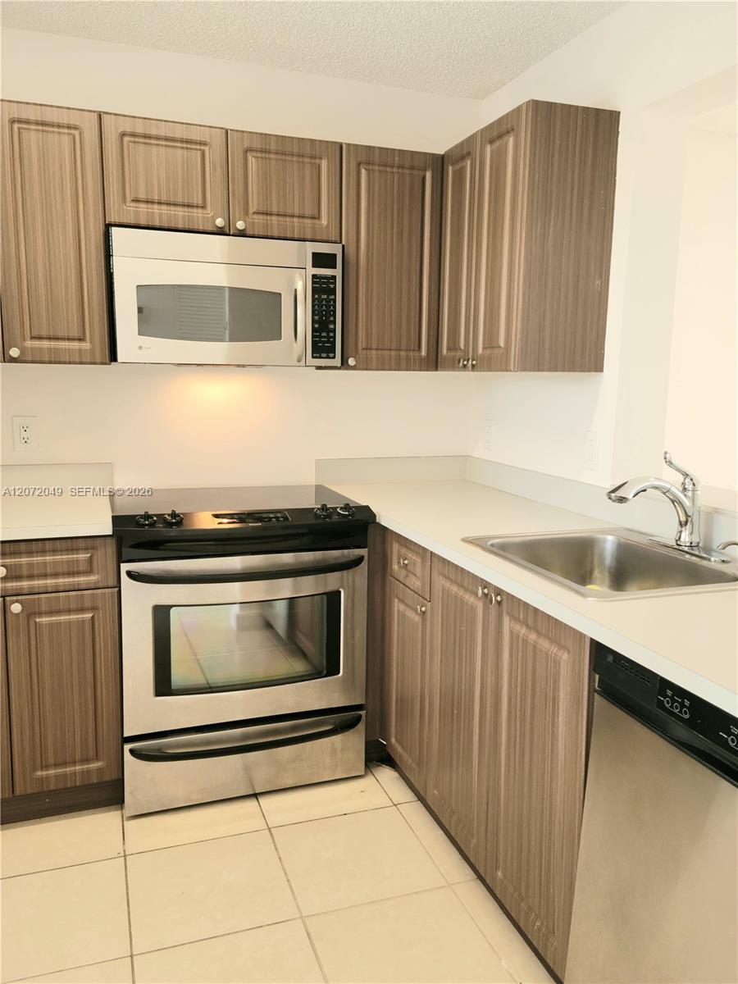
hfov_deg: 49.7
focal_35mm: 28
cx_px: 369
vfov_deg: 63.4
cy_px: 492
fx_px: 796
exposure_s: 1/59.2
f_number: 2
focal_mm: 5.9
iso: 200
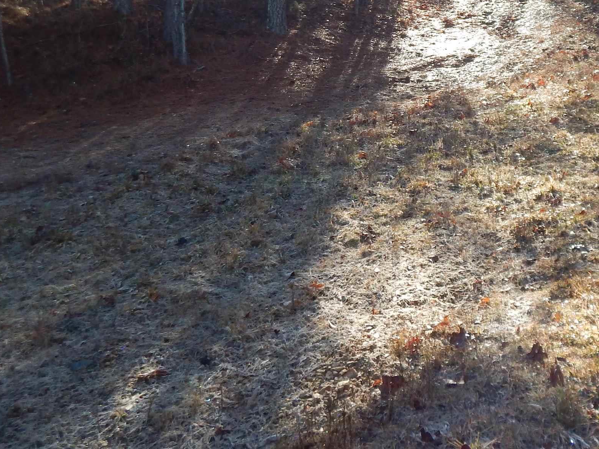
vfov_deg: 31.6
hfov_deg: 42.0
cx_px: 477
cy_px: 22
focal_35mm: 43
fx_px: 744
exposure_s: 1/320
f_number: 3
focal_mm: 4
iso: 125
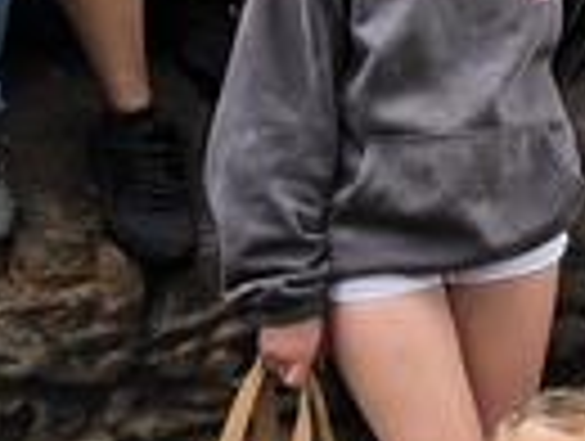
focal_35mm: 181
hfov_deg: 9.3
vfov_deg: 8.2
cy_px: -68
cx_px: 1557
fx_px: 3065
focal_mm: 6.5
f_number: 1.4
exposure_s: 1/359
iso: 32
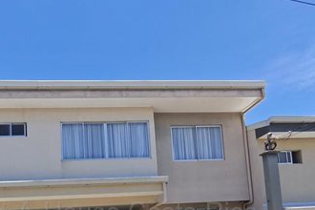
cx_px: 106
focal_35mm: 32
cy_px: 212
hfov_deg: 57.5
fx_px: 280
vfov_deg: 36.7
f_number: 2.2
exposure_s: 1/840
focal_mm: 1.96
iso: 50
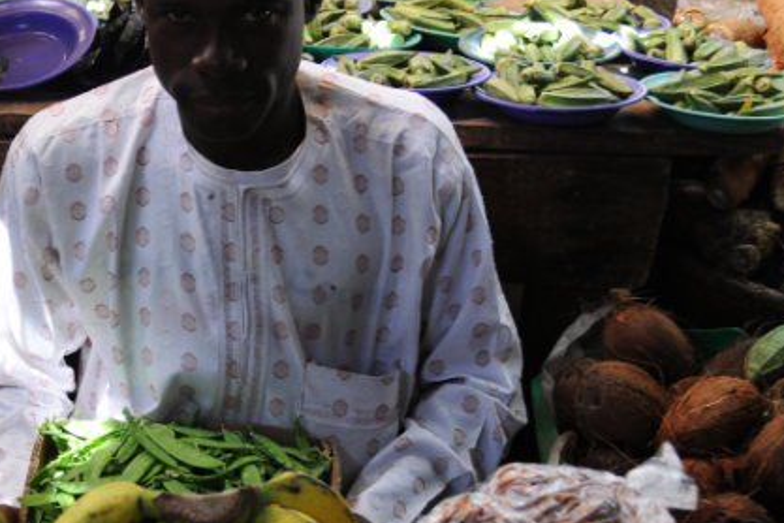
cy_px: 350
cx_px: 143
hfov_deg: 25.2
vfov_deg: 17.2
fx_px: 1720
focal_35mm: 79
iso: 320
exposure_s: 1/80
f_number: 3.8
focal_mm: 22
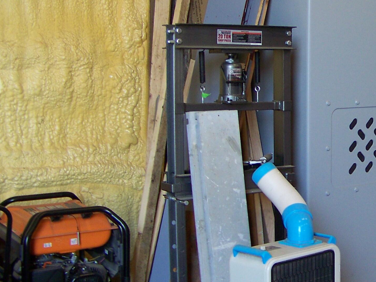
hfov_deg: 24.7
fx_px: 815
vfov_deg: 19.5
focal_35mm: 75
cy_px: 84
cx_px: 381
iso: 100
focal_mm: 5.85
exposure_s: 1/30
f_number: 2.8
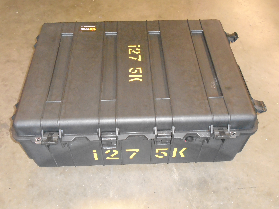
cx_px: 140
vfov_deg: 39.7
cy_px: 104
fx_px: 290
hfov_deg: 51.4
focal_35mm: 36
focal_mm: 6.4
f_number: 3.8
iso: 800
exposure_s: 1/40
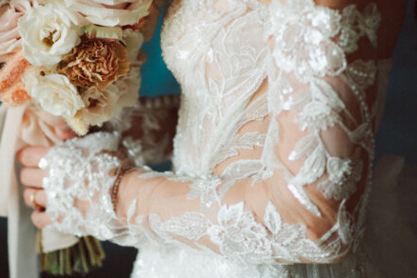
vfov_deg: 9.2
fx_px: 1726
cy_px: 47
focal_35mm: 149
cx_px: 173
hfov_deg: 13.8
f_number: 1.8
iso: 800
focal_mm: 85
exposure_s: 1/1600
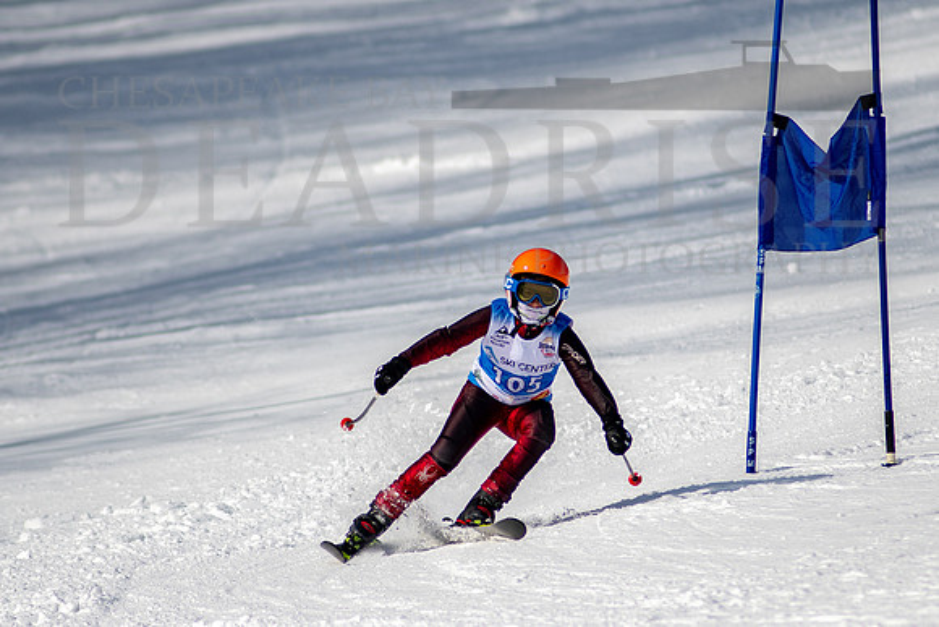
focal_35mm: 676
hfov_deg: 3.1
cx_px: 532
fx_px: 17632
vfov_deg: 2.0
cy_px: 359
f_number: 2.8
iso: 100
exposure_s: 1/6400
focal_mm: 300
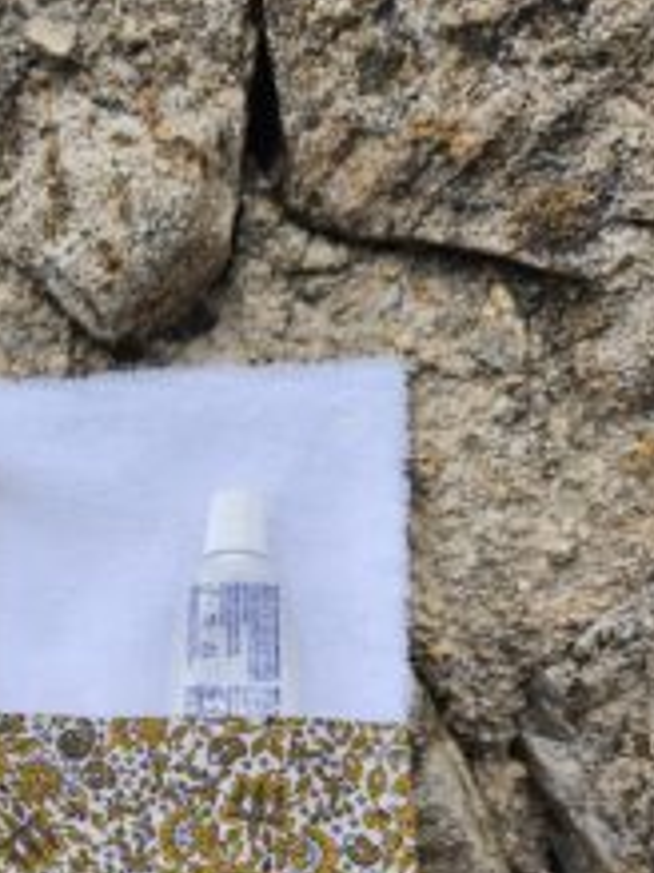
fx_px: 1059
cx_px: 68
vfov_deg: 43.1
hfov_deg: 32.6
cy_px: 678
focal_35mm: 42
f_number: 1.65
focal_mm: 6.18
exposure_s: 1/244
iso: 50
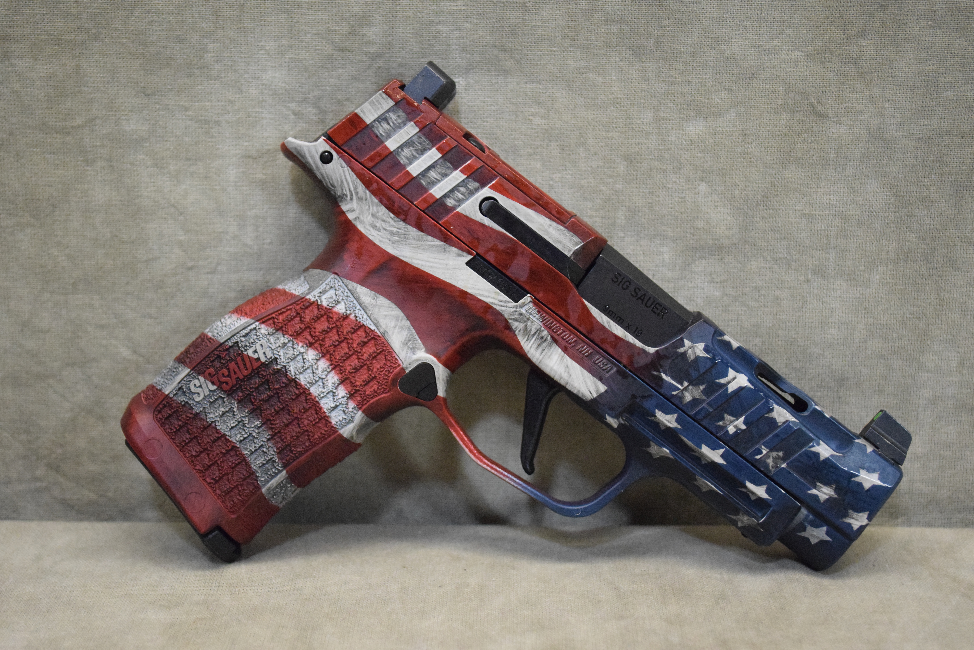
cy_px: 325
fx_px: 1542
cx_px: 487
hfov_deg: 35.1
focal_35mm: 57
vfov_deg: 23.8
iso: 5600
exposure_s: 1/1250
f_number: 5
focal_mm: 38
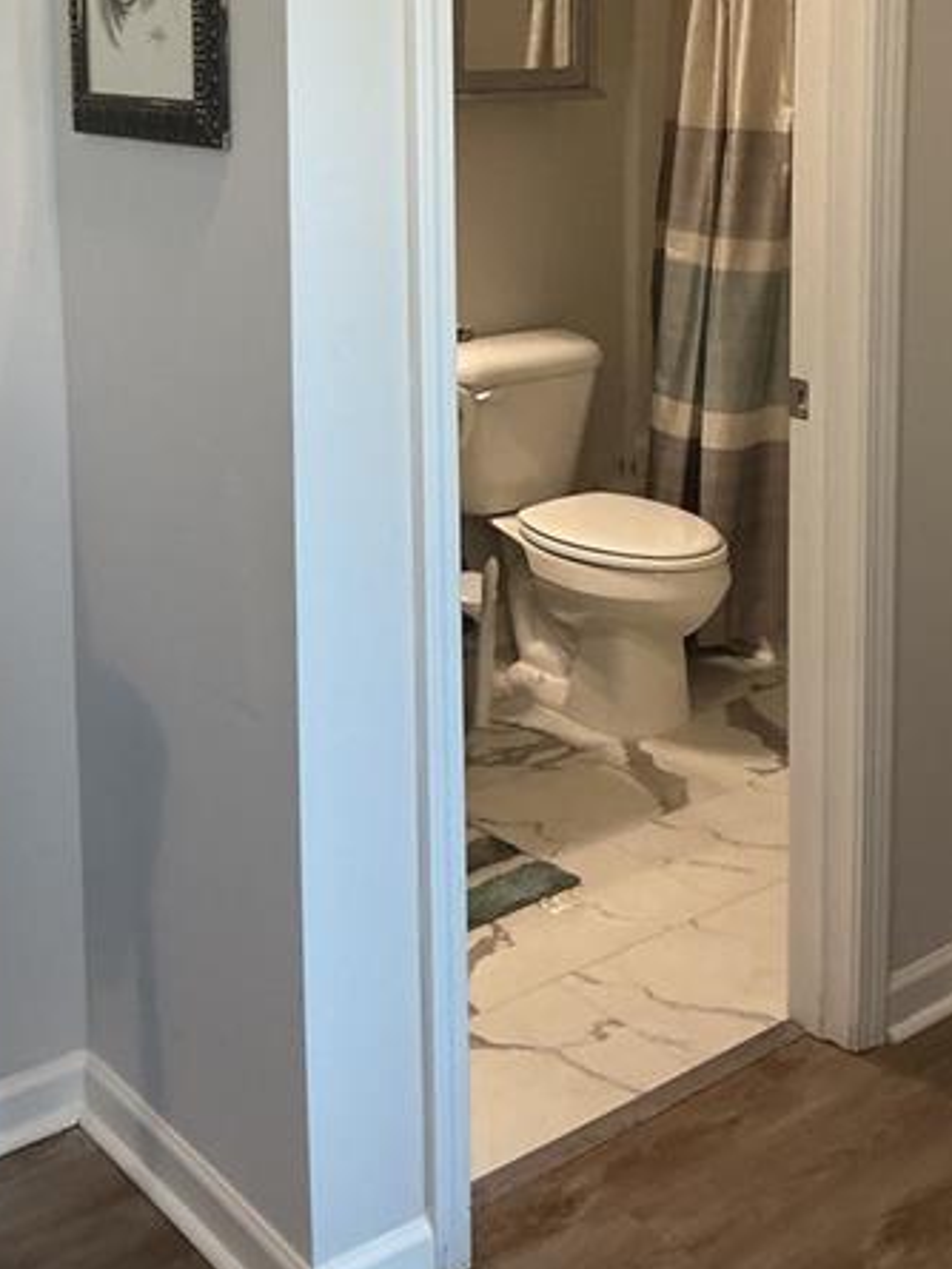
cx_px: 425
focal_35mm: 50
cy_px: 248
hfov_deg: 29.1
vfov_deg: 36.8
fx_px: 1833
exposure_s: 1/50
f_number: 1.8
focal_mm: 3
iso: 100
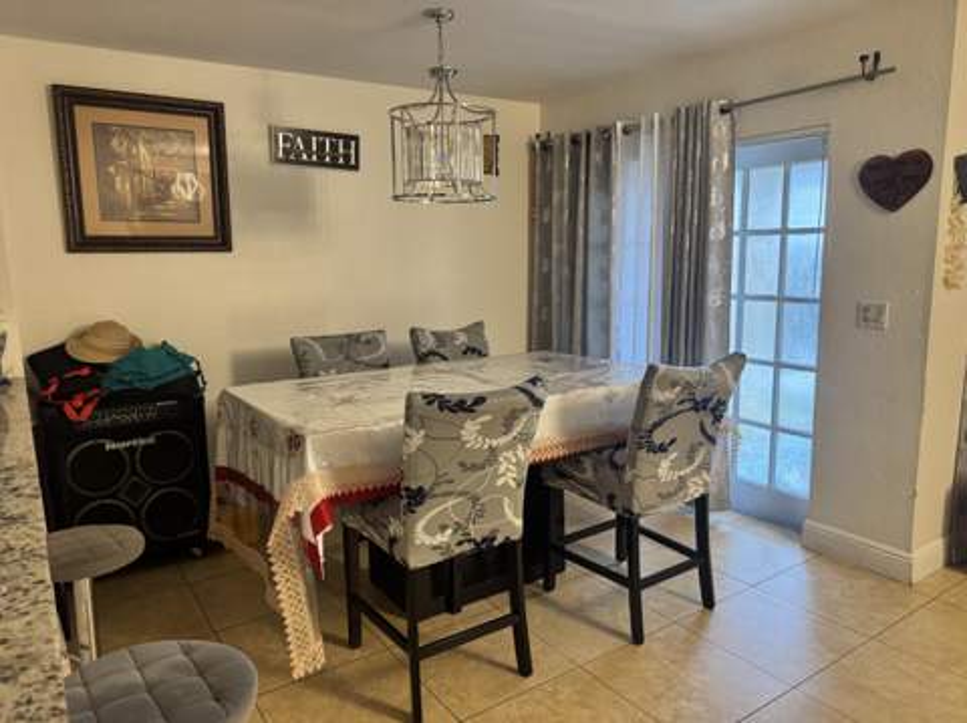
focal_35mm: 24
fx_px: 670
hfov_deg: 71.7
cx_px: 484
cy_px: 362
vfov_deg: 56.7
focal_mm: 6.76
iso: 500
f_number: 1.78
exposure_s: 1/60
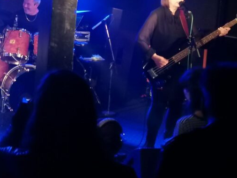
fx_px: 582
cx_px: 39
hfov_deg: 22.6
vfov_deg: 17.2
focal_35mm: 85
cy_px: 25
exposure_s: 1/16.7
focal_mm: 4.75
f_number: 1.8
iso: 800
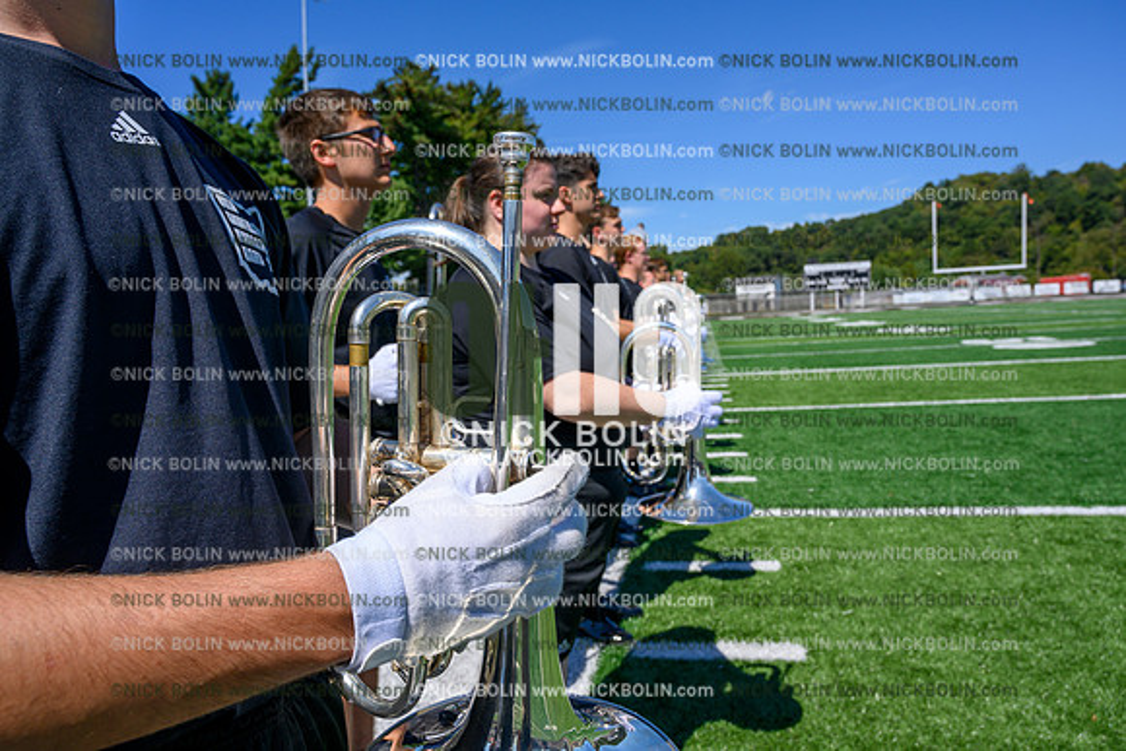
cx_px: 563
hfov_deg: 73.7
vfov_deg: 53.2
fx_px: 751
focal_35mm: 24
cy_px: 376
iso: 160
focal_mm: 24
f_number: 8
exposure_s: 1/640
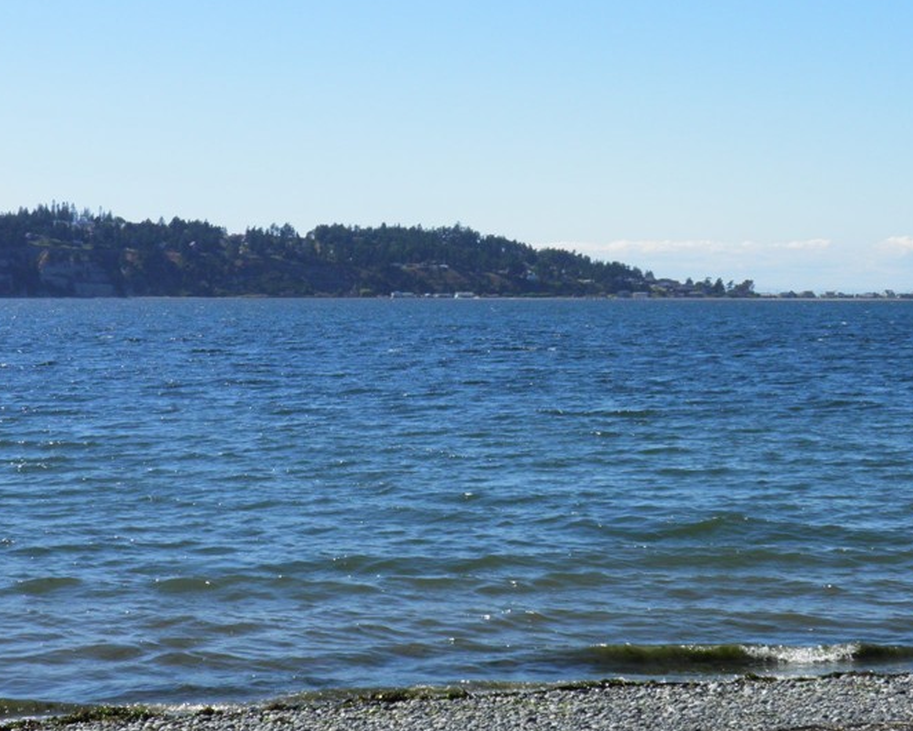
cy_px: 382
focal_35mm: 83
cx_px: 447
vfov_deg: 18.5
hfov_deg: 23.0
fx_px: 2243
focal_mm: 10
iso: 50
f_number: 5.8
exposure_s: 1/320
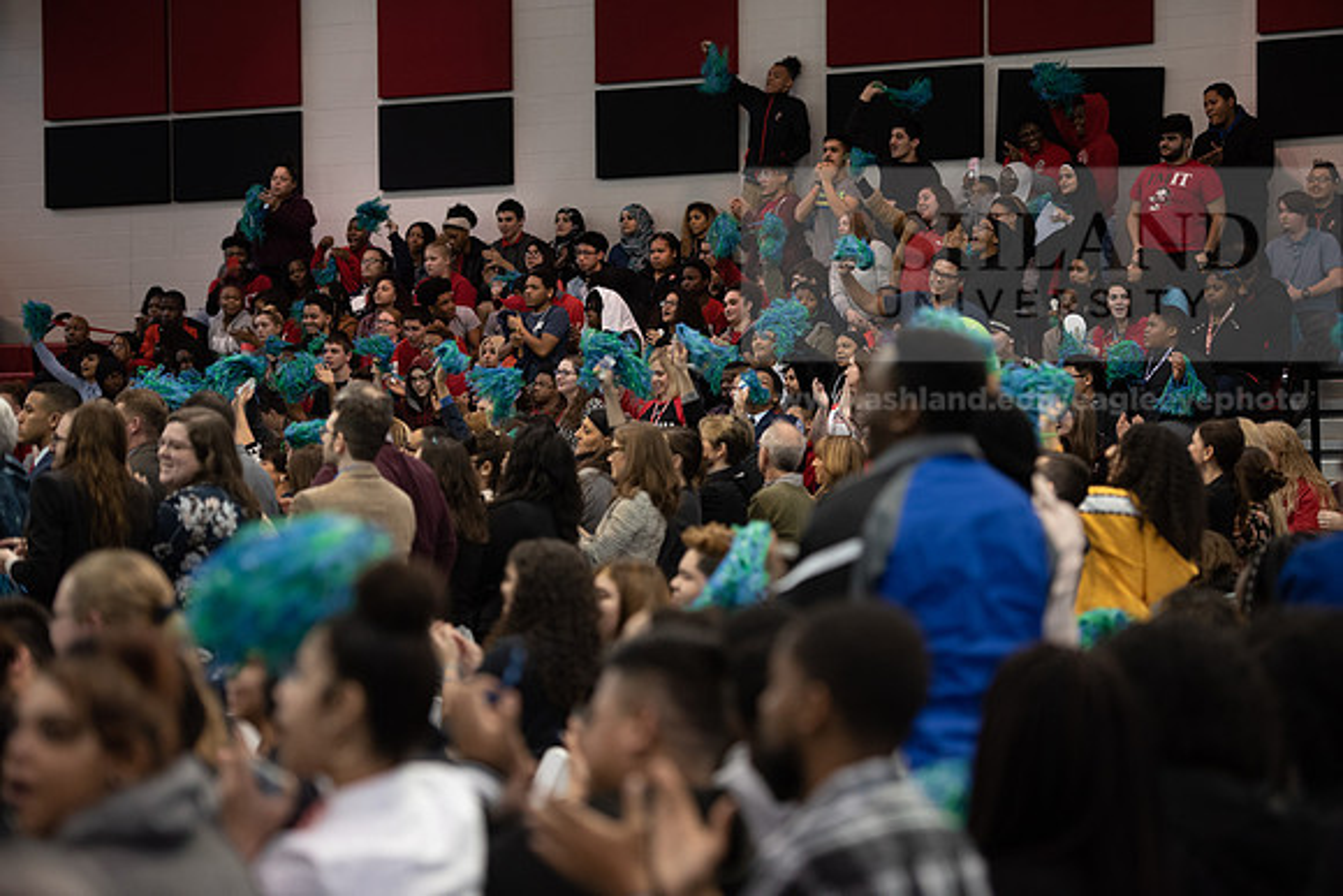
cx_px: 672
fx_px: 3918
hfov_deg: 19.5
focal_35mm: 105
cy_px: 448
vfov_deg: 13.0
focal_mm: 105
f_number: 2.8
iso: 2000
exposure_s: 1/200
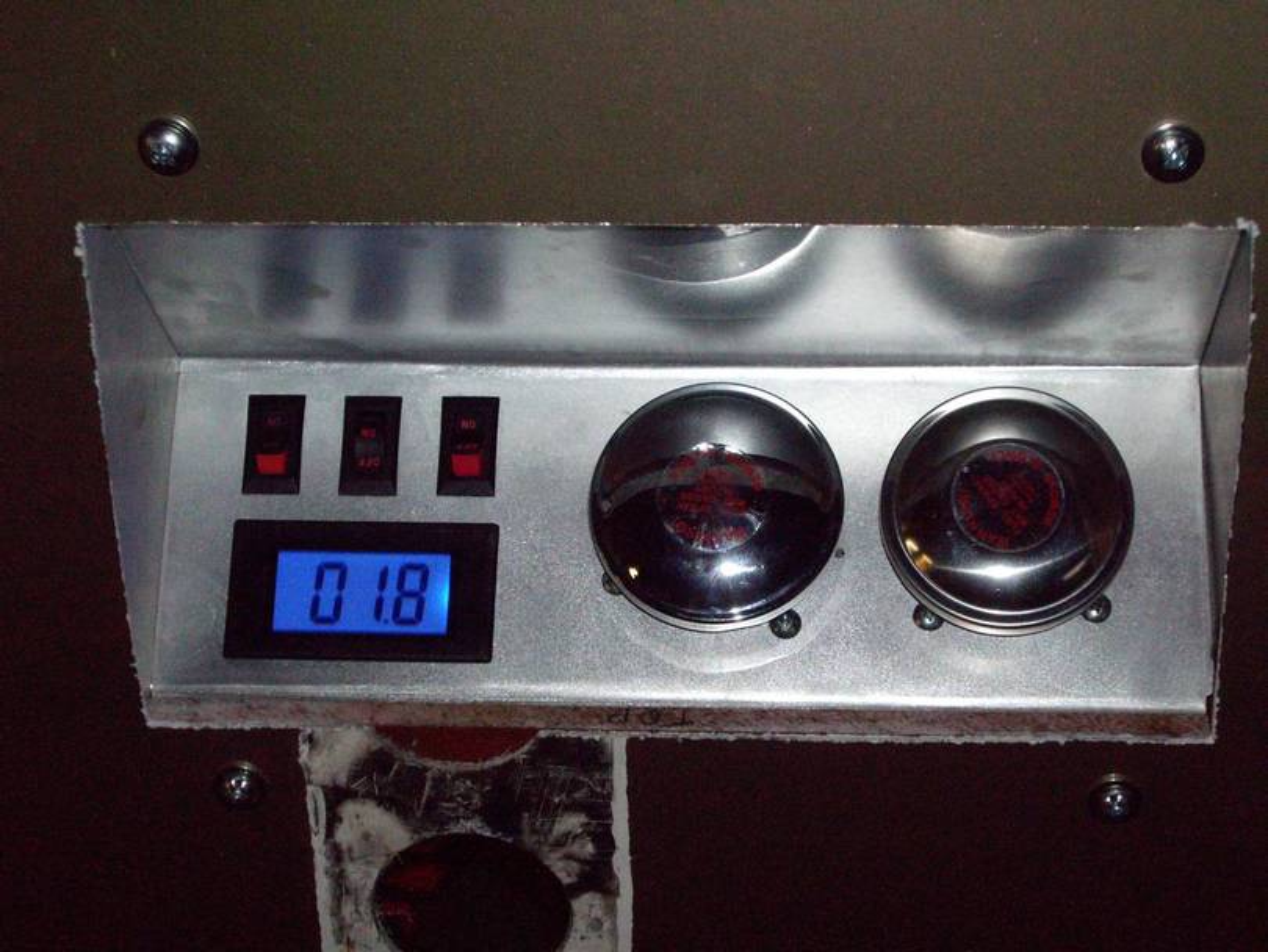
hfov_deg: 24.7
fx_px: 2895
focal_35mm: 79
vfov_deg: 18.7
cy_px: 476
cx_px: 634
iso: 400
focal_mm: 12.8
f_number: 4.1
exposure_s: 1/80
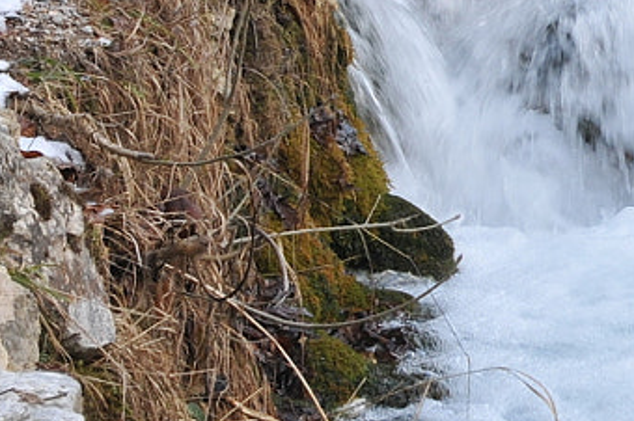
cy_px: 137
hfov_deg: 8.6
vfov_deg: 6.1
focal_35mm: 226
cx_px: 1279
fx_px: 3976
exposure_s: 1/50
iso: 200
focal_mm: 32
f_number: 9
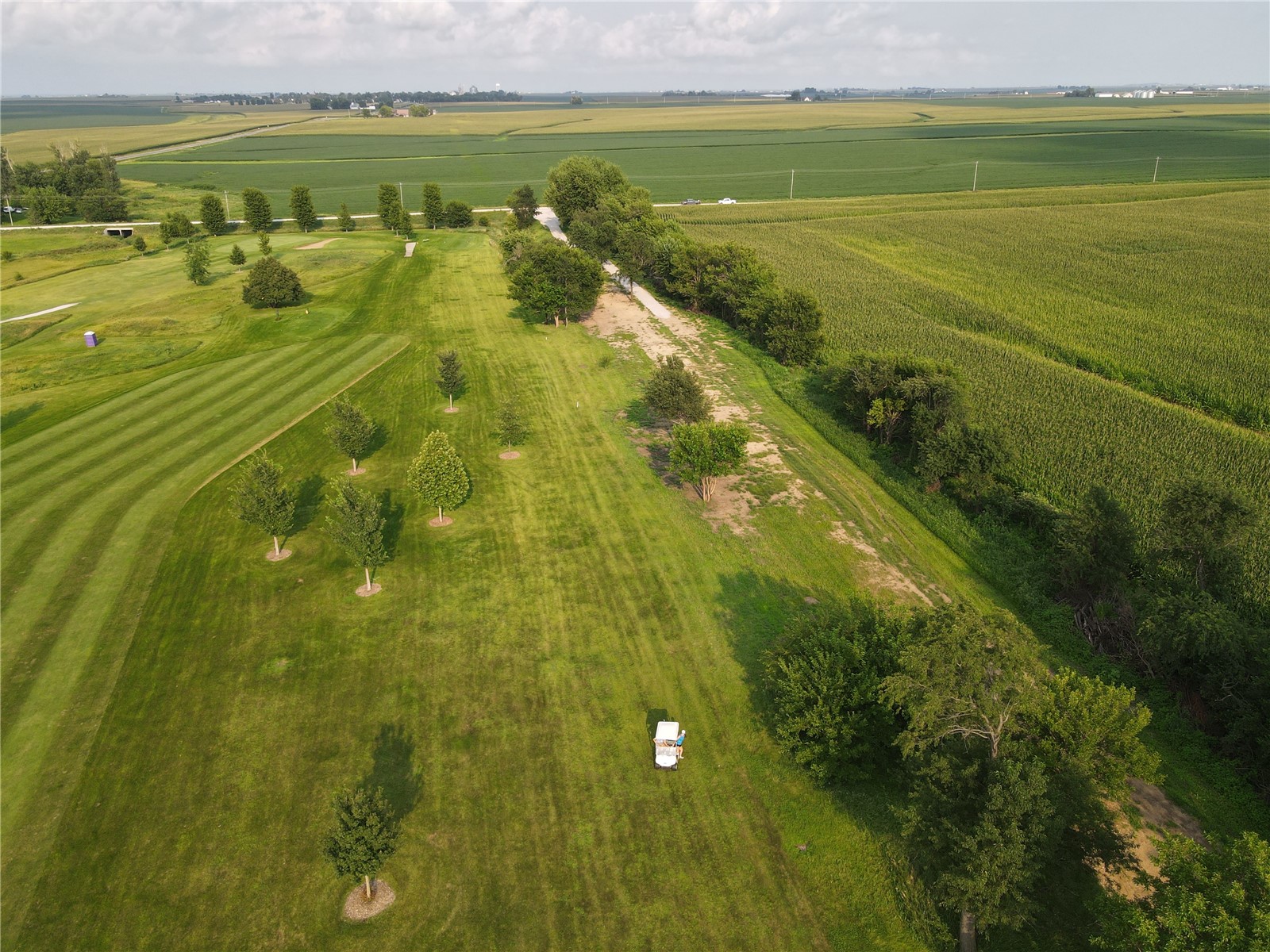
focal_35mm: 24
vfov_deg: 56.8
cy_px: 476
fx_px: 881
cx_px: 635
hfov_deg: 71.6
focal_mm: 4.5
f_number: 2.8
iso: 100
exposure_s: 1/320
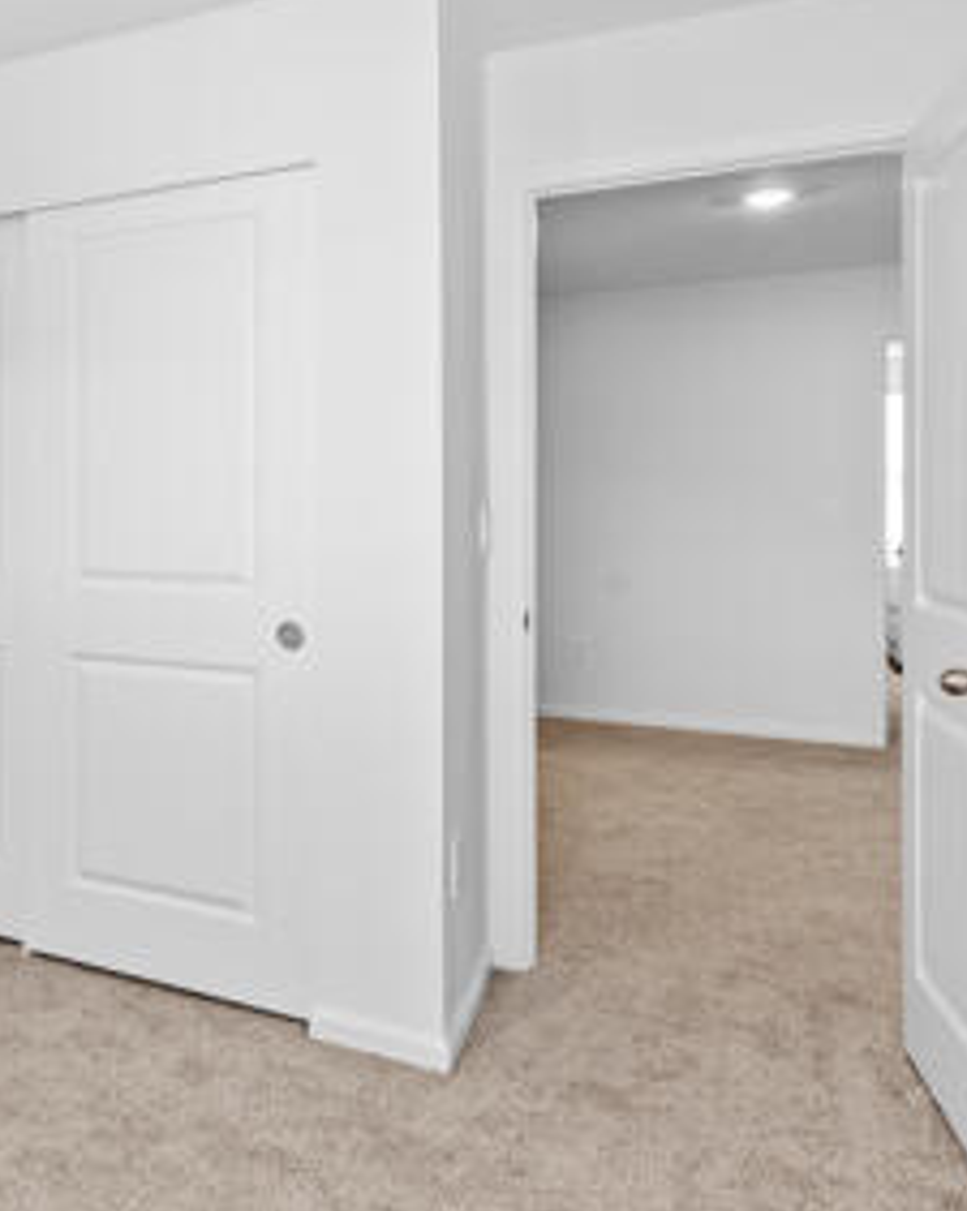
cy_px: 532
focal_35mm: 32
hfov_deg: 36.2
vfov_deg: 55.6
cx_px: -176
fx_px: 1147
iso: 100
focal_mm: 16
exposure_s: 1.3
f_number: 8
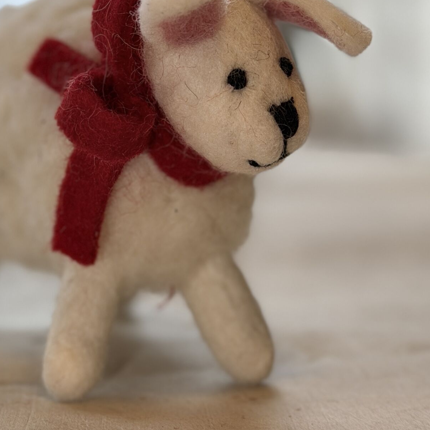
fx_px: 1265
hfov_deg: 19.2
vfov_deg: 19.2
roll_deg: +1.0
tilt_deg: -3.2
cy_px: 150
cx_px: 151
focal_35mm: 90
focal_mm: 6.76
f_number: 1.78
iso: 100
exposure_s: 1/205
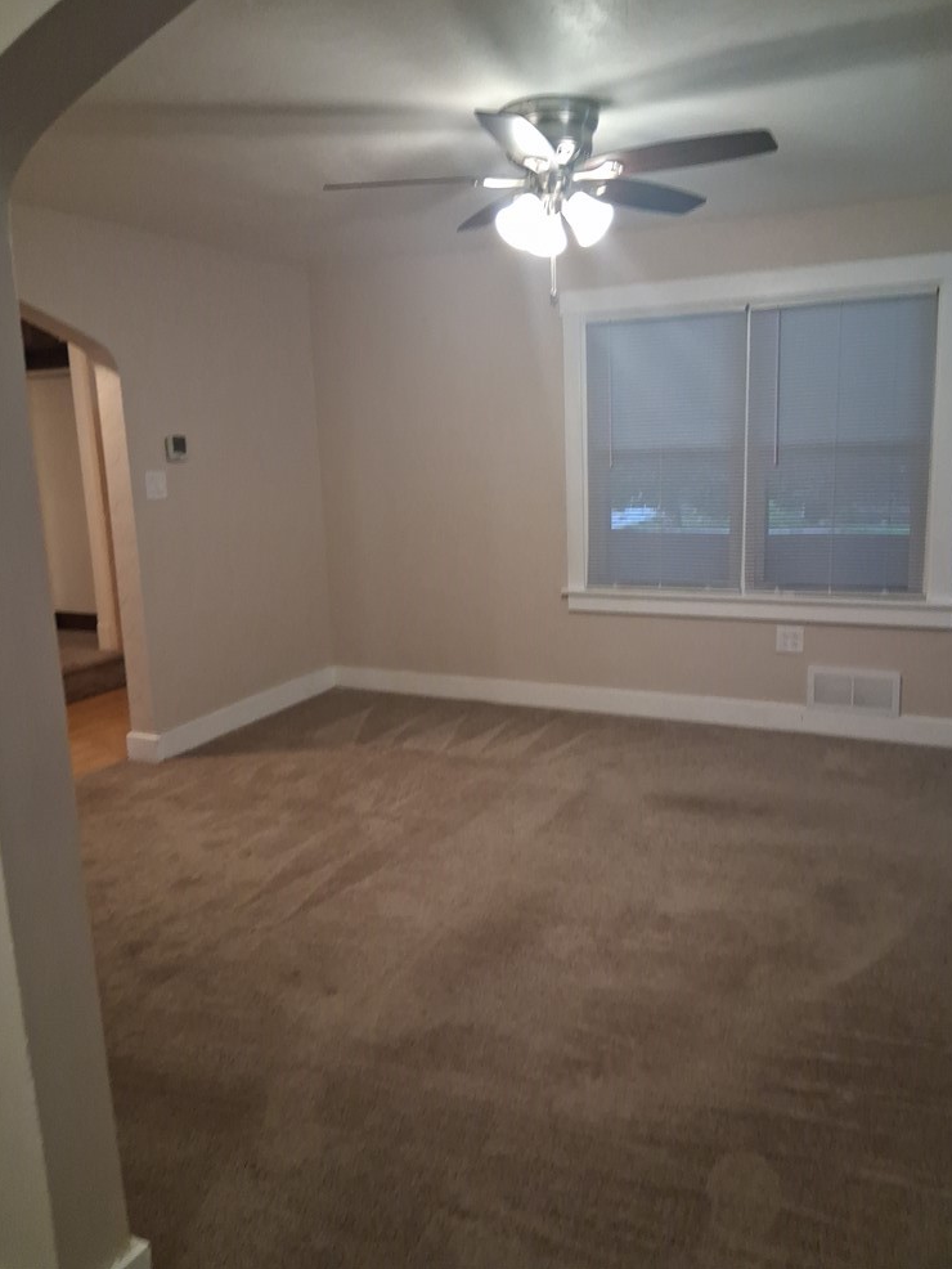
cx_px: 486
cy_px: 614
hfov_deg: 51.4
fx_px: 990
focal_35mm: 27
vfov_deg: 65.3
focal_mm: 3.98
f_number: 1.8
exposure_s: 1/33
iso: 400
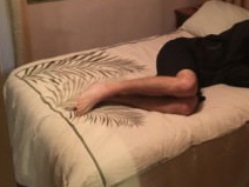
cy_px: 34
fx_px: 360
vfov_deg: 28.4
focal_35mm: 50
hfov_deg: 37.8
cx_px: 166
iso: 400
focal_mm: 4.15
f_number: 2.2
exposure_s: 1/15
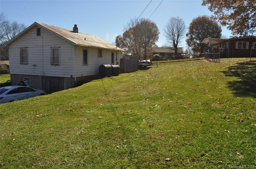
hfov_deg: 67.5
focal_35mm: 27
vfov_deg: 47.8
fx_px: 192
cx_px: 128
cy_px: 84
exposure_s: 1/400
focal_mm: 18
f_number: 10
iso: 200
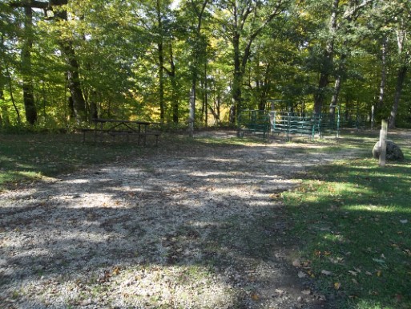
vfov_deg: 51.4
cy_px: 154
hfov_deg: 65.3
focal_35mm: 27
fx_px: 321
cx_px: 206
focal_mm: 4.9
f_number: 3.5
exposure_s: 1/125
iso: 80
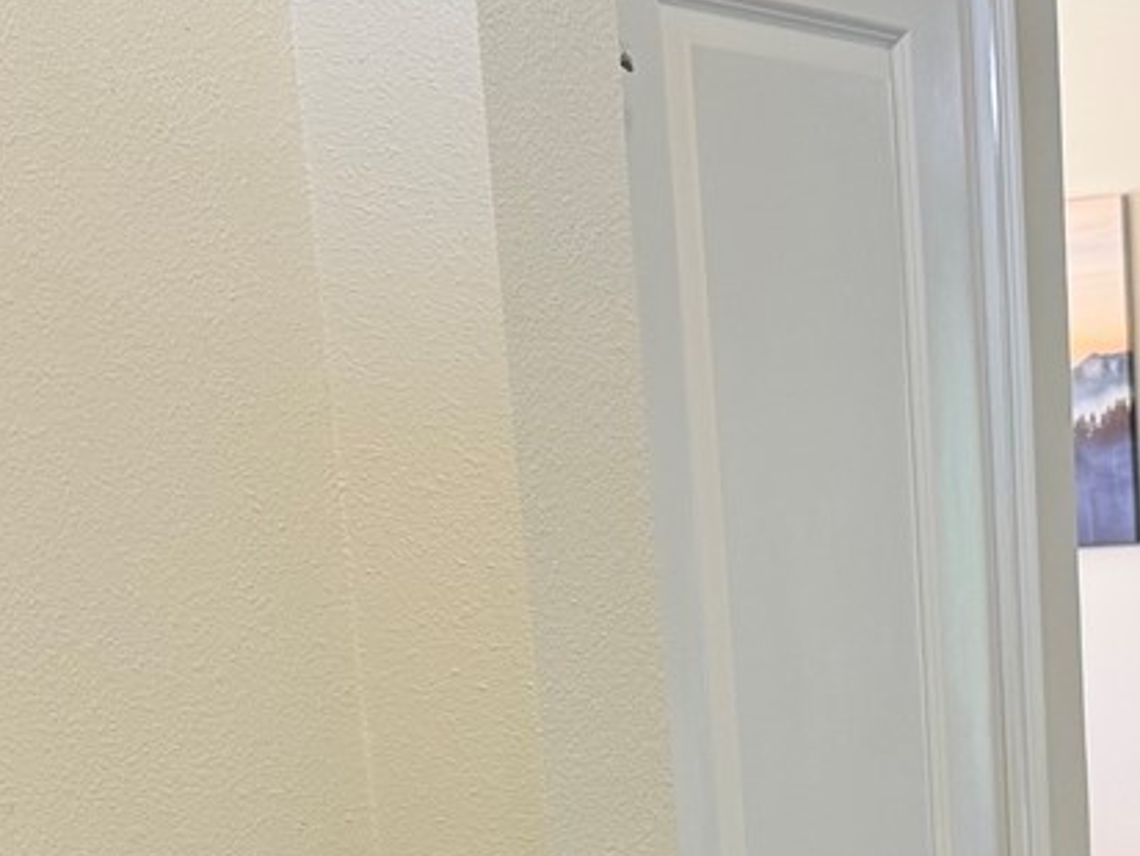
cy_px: 1135
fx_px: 3064
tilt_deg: -12.3
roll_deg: +3.1
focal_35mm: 93
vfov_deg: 15.1
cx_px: 963
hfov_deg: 20.8
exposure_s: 1/60
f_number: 1.78
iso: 200
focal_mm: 6.76
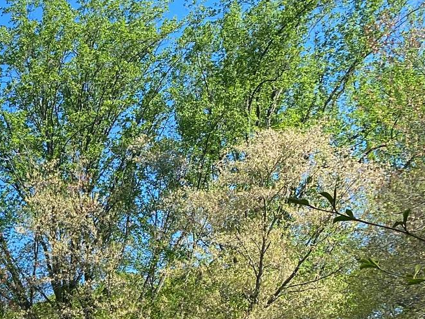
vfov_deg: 16.8
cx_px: -188
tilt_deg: +2.5
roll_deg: +0.0
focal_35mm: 81
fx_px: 995
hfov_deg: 20.9
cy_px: 456
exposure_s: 1/1629
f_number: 1.8
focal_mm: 4.25
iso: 32
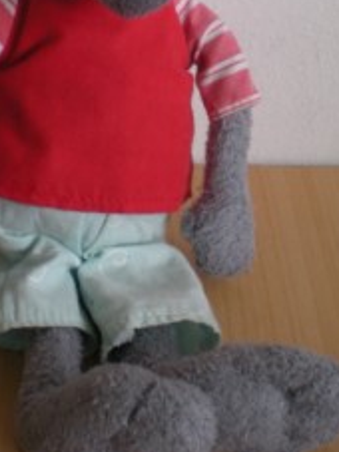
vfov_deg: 22.0
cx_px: 100
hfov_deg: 16.9
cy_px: 44
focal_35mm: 87
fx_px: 1137
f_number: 3.1
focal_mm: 6.3
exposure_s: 1/87.6
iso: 88
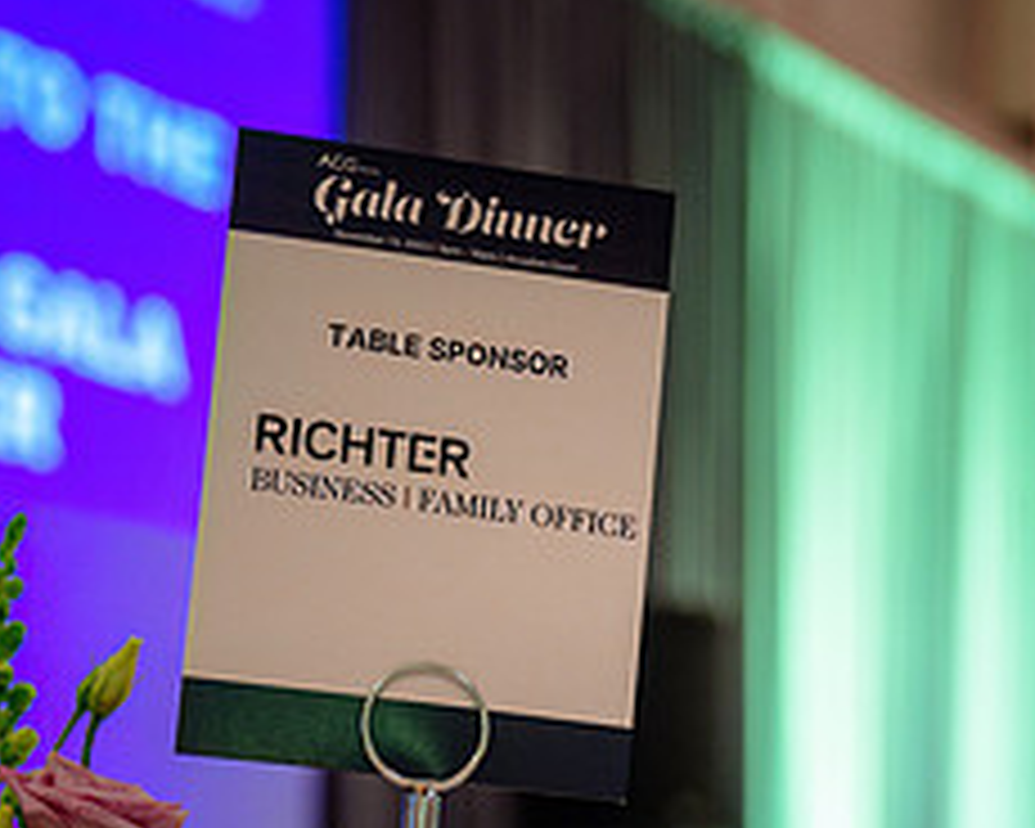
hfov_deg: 14.8
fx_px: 3952
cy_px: 714
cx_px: 839
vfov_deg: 11.9
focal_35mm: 129
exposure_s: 1/40
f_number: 3.5
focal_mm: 51
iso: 800
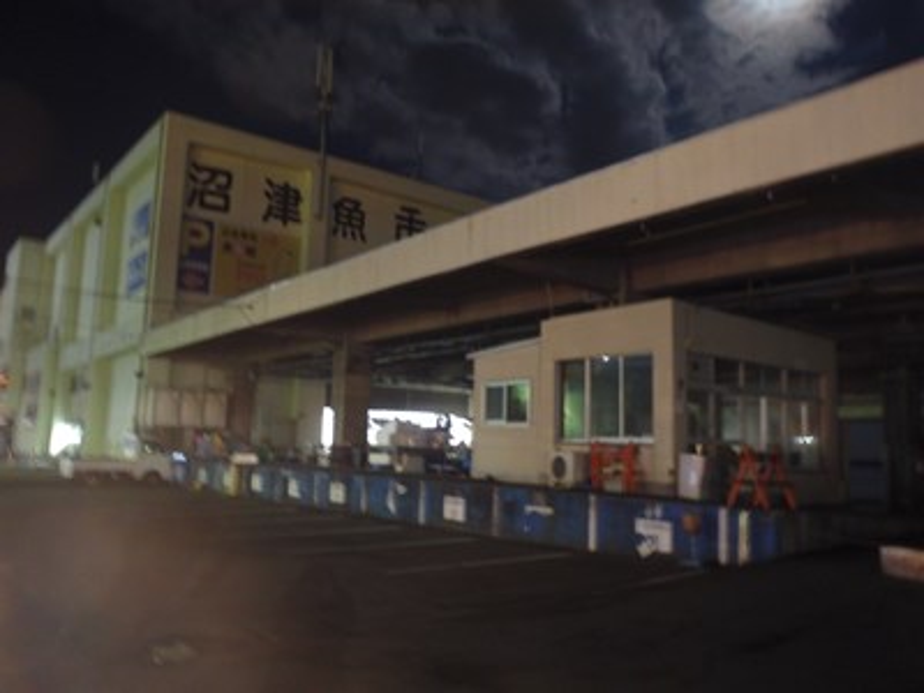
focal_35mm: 28
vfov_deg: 49.7
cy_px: 346
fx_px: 747
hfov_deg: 63.4
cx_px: 462
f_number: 3.9
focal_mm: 5
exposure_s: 4
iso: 400
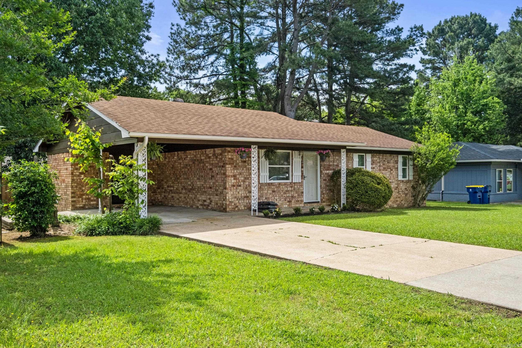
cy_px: 174
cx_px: 261
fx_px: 435
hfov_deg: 61.9
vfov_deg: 43.6
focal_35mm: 30
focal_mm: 20
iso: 400
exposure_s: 1/200
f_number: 10
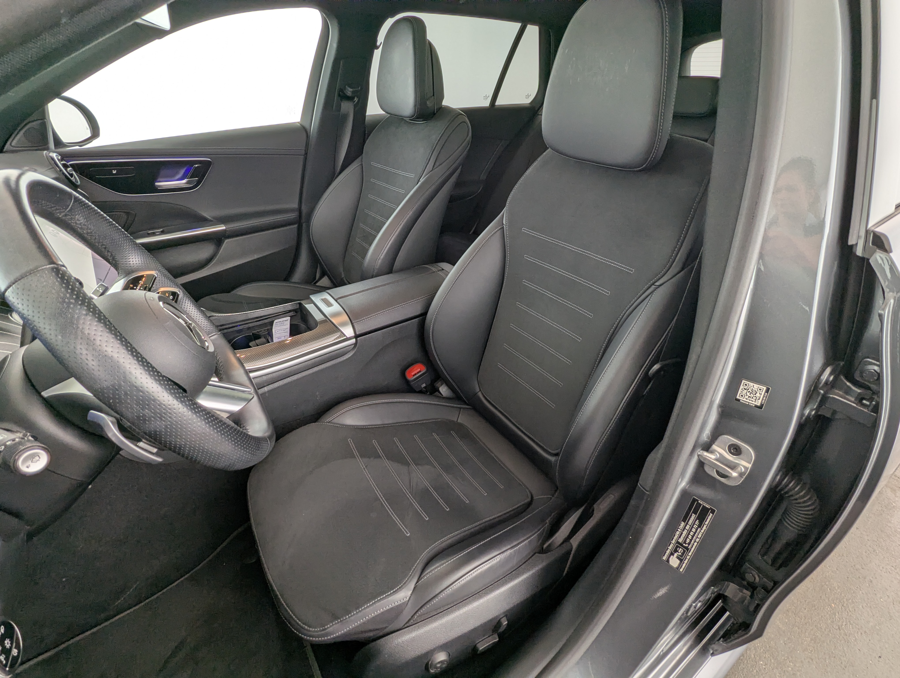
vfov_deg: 78.2
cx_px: 450
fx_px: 417
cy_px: 339
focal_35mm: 16
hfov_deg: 94.4
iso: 59
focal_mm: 2.35
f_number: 2.2
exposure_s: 1/42.8
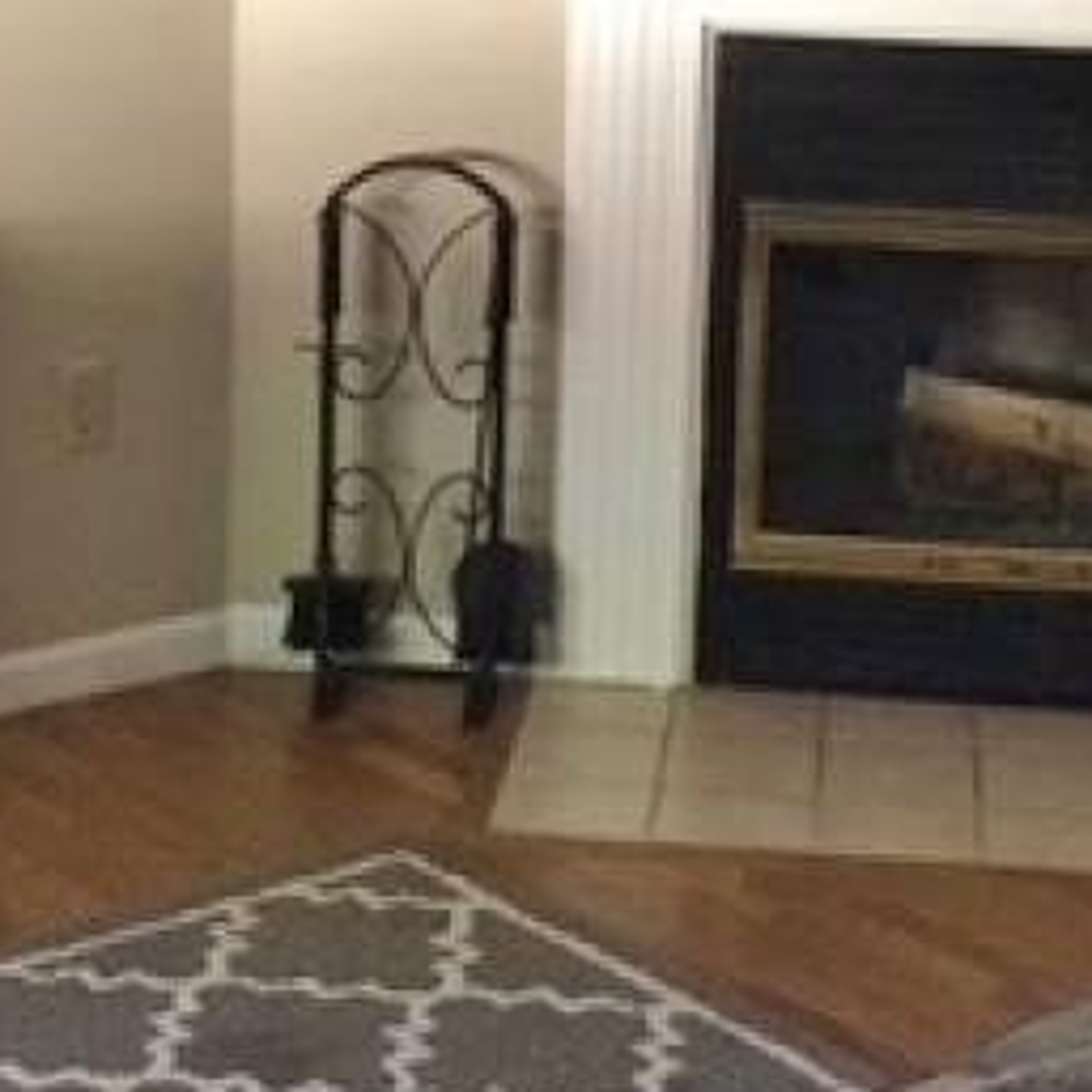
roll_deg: -1.3
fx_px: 3640
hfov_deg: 17.0
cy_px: 195
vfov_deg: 16.9
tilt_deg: -12.8
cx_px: 361
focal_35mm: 102
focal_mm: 4.15
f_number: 2.2
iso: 200
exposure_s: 1/15
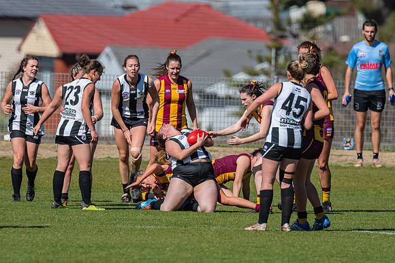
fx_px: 11022
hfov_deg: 2.1
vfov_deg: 1.4
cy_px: 147
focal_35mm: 1004
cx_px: 178
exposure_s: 1/4000
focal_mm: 600
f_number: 8
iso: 800
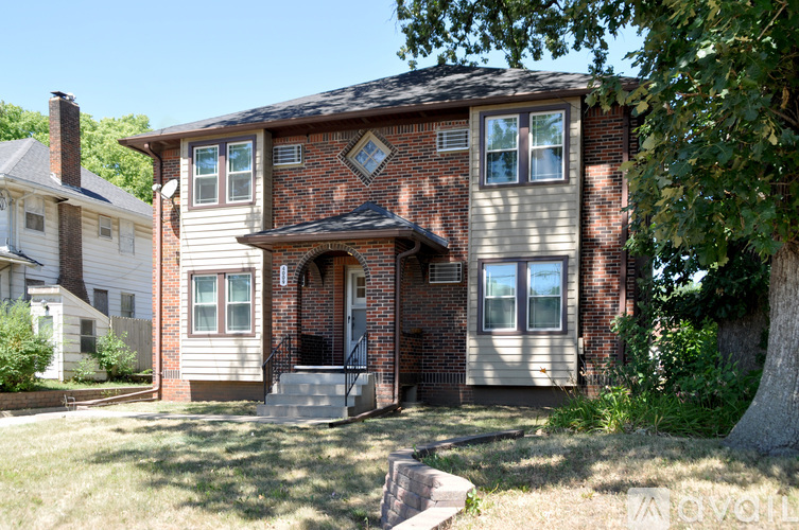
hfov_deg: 57.3
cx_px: 400
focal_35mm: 33
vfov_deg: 39.9
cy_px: 265
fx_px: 731
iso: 200
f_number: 7.1
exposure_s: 1/200
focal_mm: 22
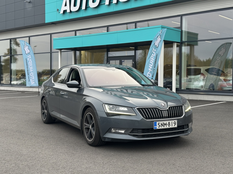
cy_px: 87
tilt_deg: -1.0
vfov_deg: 30.3
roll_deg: -0.5
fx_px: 323
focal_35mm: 48
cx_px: 116
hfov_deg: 39.7
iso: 64
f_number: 1.78
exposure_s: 1/331
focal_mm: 6.86
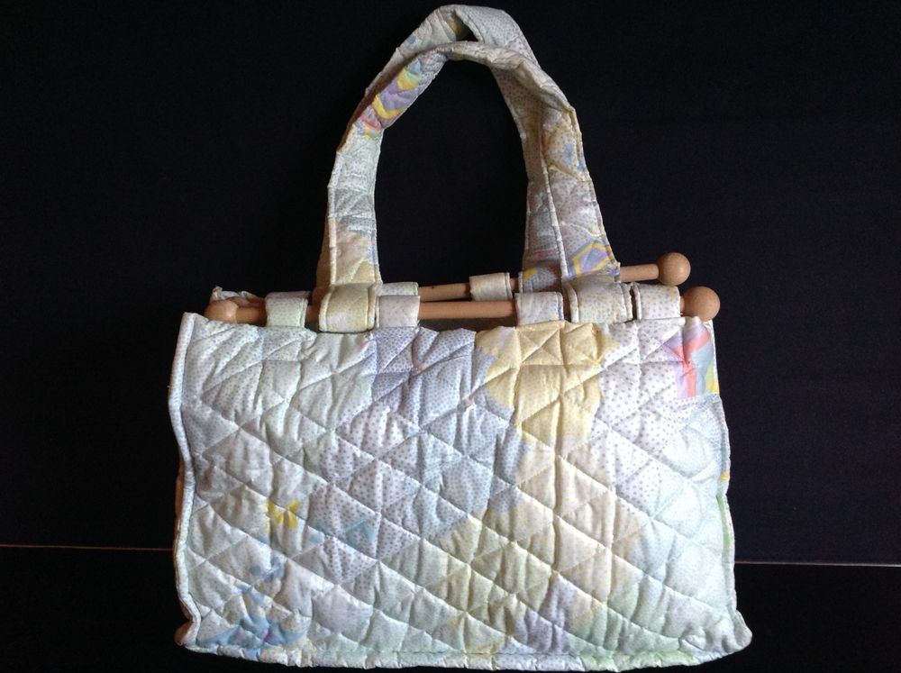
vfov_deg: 40.6
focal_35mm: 35
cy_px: 336
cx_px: 450
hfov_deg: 52.7
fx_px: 910
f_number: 2.4
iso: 320
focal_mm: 4.28
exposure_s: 1/15
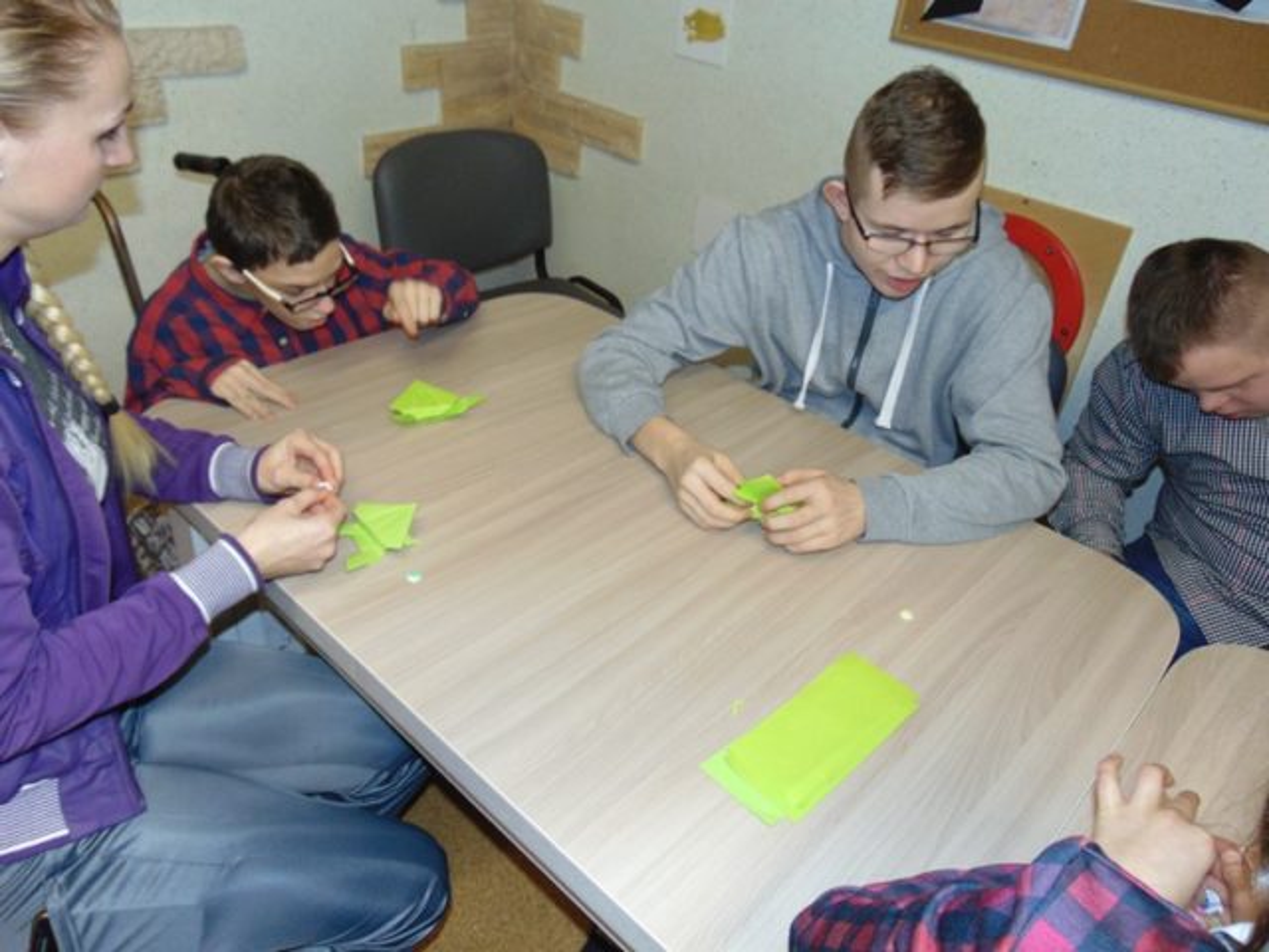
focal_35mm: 25
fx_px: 916
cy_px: 476
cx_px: 634
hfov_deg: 69.4
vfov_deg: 54.9
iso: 200
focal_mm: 4.5
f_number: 3
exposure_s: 1/30
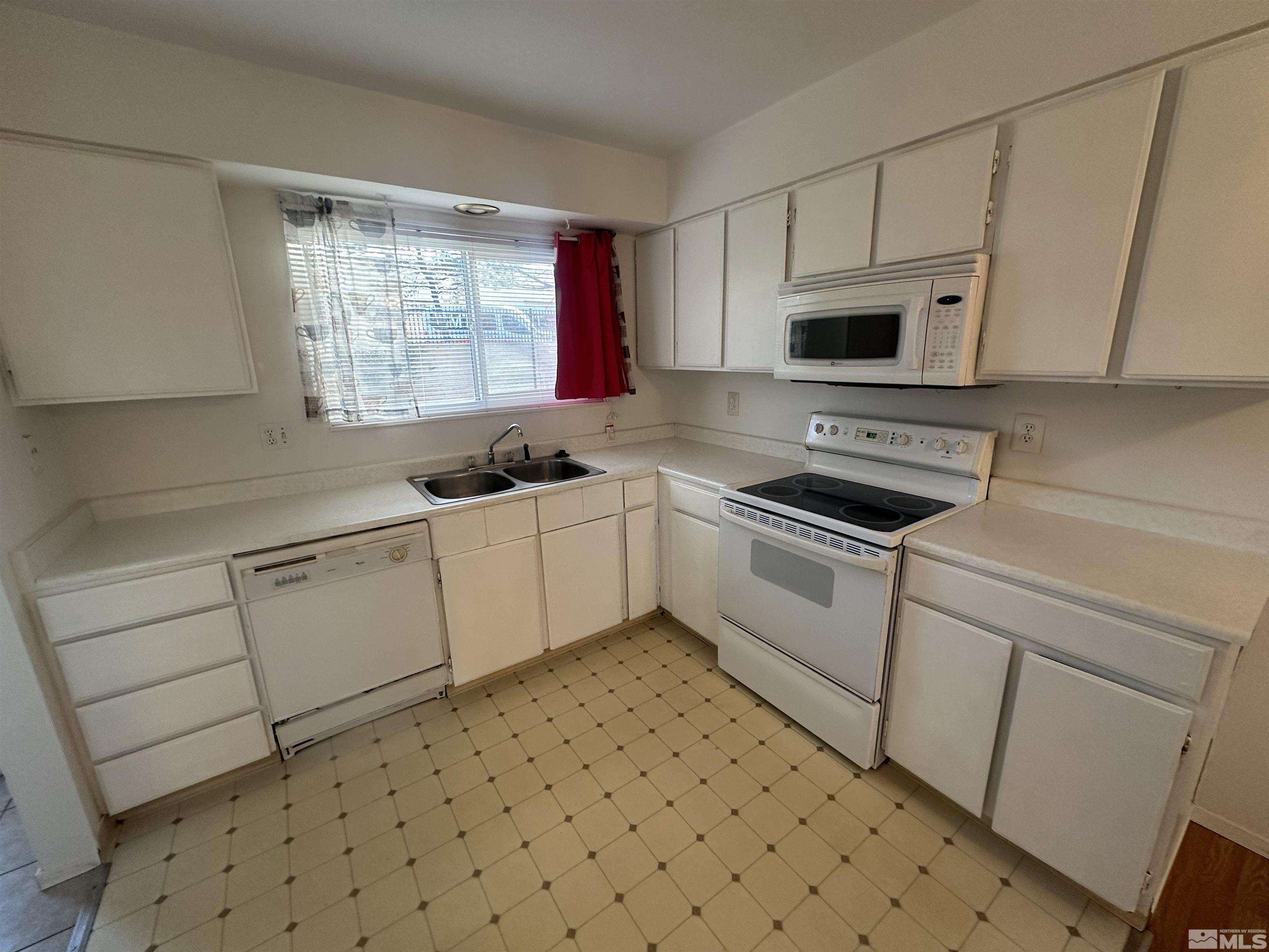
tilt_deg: -14.8
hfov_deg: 102.1
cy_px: 476
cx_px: 634
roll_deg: +1.3
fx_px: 513
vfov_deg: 85.7
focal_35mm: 14
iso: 200
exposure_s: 1/120
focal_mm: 2.22
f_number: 2.2
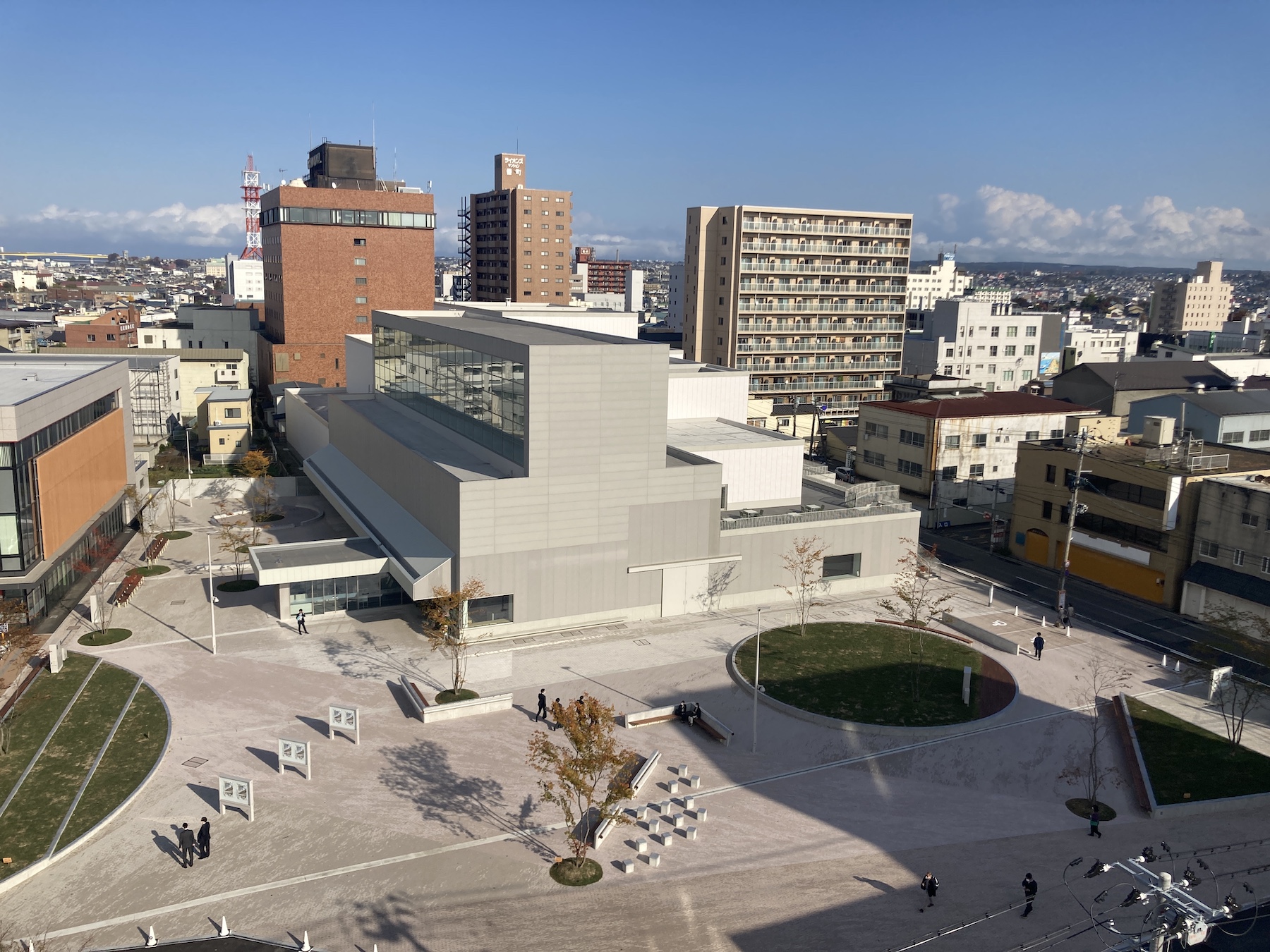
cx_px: 635
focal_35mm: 28
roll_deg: -1.8
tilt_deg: -11.5
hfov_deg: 63.4
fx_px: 1027
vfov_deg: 49.7
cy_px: 476
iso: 20
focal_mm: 3.99
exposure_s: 1/3436
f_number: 1.8
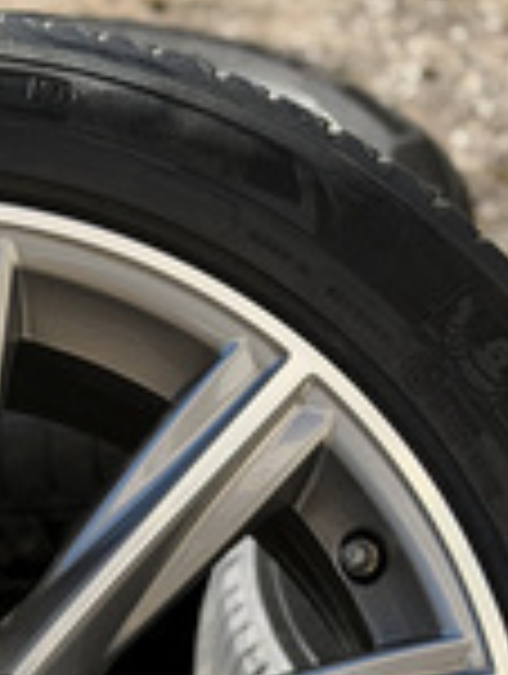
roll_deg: -0.3
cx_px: -137
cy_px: 724
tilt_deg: -34.3
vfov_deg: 12.1
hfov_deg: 9.2
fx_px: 3122
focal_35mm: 160
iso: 64
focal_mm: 6.76
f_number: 1.78
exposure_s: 1/1715
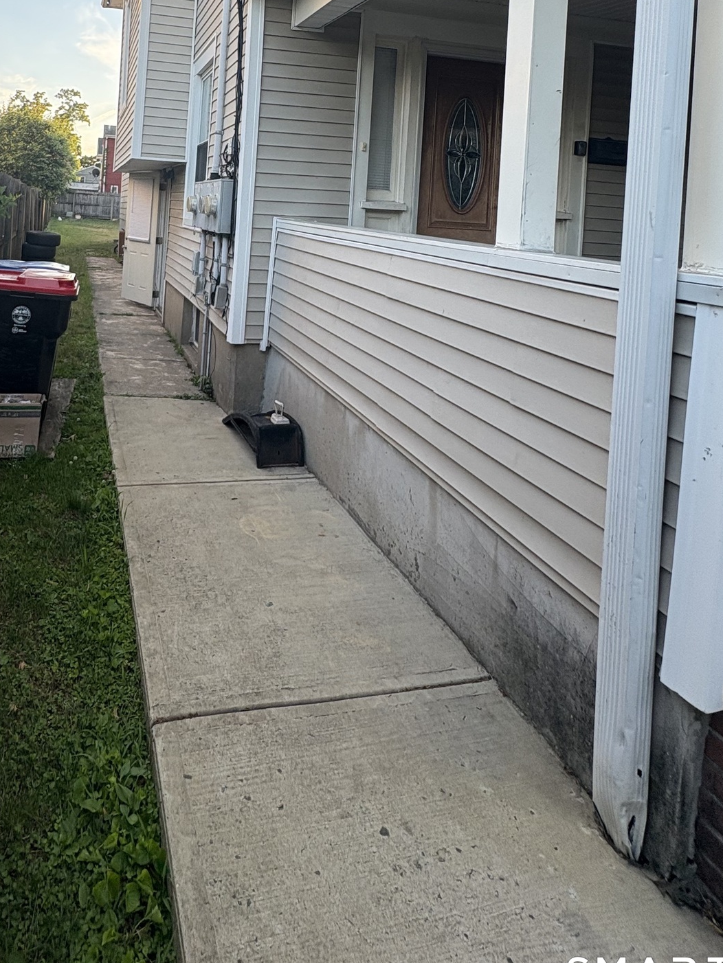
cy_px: 211
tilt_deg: +0.8
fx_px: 640
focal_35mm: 23
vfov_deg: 67.8
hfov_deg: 56.9
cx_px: 212
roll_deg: -3.5
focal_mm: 2.22
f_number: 2.2
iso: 50
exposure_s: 1/132
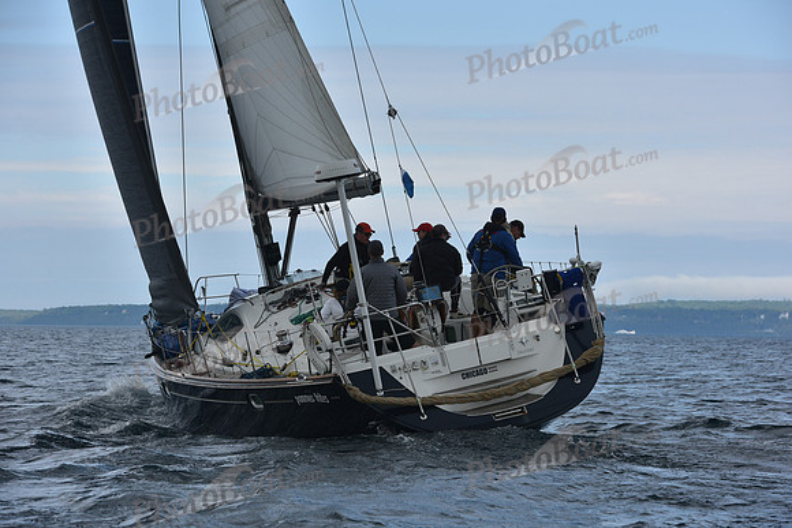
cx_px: 396
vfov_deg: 10.2
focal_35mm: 135
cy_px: 264
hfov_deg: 15.2
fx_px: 2971
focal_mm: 135
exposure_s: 1/800
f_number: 8
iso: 250
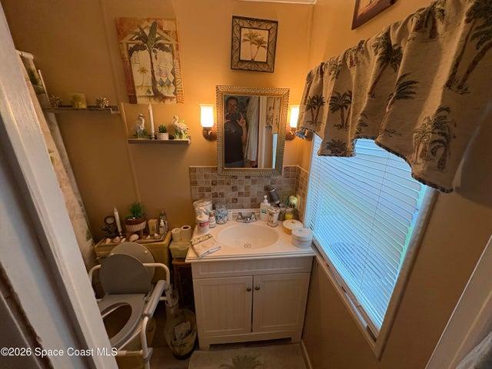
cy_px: 184
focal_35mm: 14
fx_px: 199
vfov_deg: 85.7
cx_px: 246
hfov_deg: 102.1
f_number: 2.2
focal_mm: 2.22
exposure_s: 1/60
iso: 200
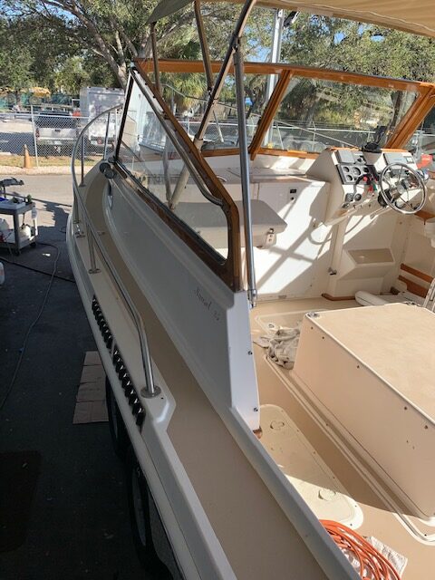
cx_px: 218
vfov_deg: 67.3
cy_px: 290
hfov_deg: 53.1
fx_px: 436
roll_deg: -3.6
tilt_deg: -20.8
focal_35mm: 26
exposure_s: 1/936
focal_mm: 4.25
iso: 25
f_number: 1.8
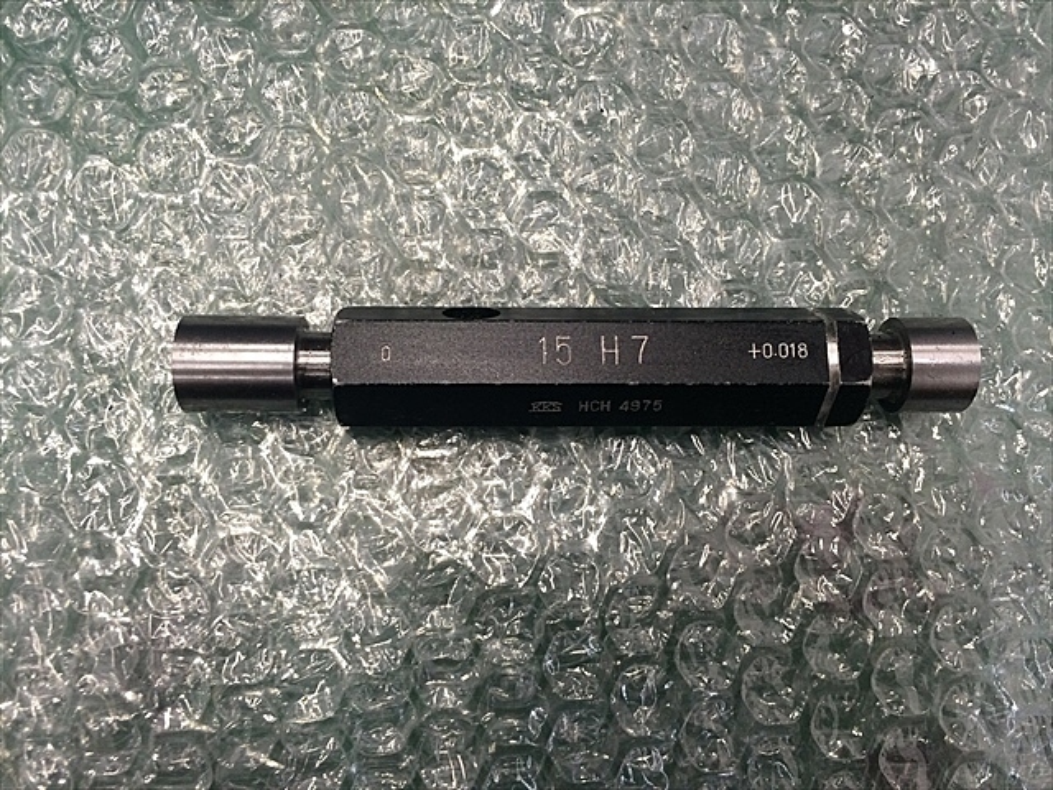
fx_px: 882
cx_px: 526
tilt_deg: -82.2
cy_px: 395
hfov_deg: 61.7
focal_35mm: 29
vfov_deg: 48.2
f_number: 2.2
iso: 125
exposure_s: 1/30
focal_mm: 4.15
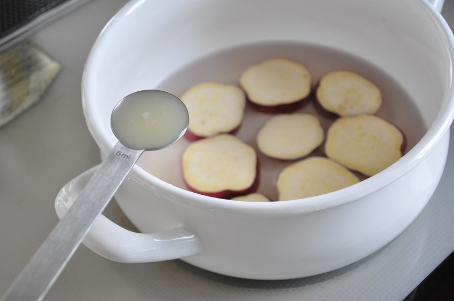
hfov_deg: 33.4
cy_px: 150
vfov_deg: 22.5
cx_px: 227
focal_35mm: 60
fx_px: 756
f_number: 4.5
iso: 1600
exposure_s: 1/50
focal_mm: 40
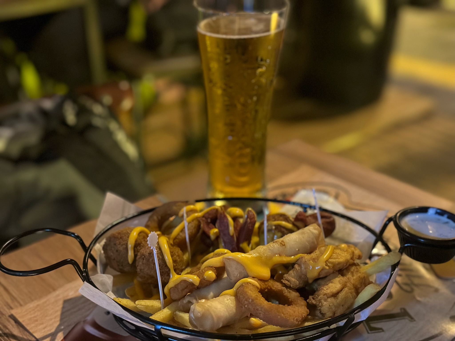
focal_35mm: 48
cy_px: 170
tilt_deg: -28.8
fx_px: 631
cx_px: 228
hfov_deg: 39.7
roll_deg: +2.5
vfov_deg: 30.3
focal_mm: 6.86
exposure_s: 1/25
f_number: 1.78
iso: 640
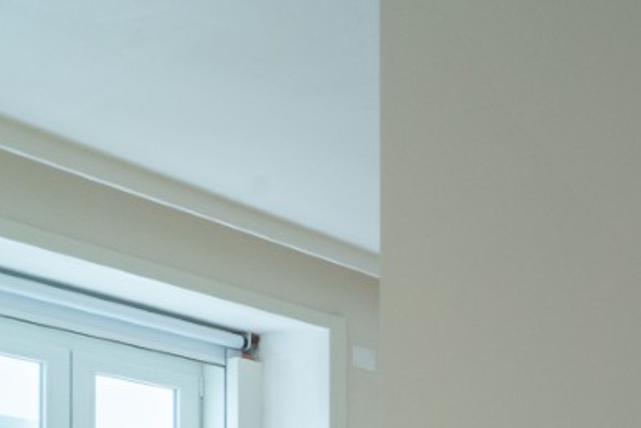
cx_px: 938
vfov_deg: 21.9
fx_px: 891
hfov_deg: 28.0
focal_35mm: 50
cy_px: 661
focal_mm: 12
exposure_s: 1/5
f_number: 8
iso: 320
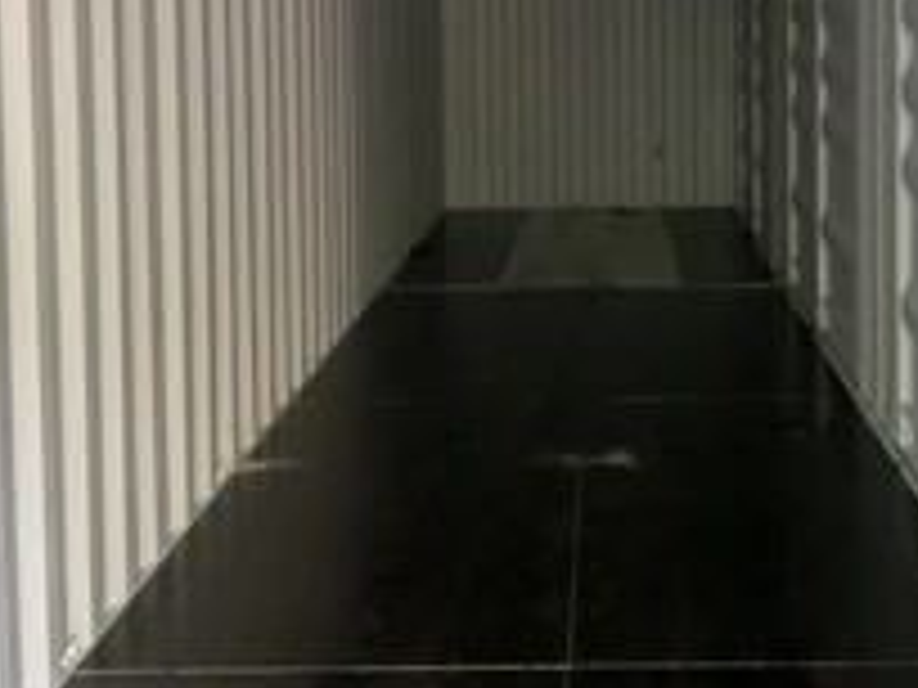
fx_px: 1512
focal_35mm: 57
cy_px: 85
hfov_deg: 33.4
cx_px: 626
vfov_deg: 25.0
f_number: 1.8
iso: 400
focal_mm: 3
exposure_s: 1/30
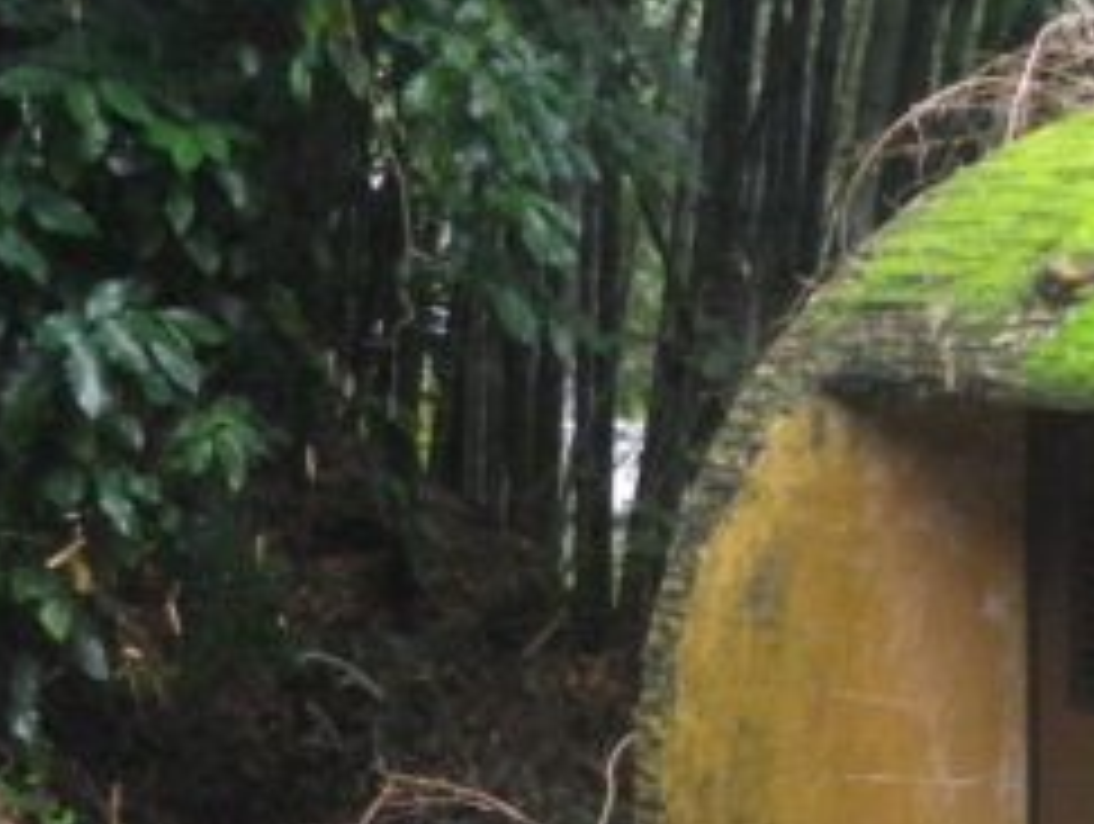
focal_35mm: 115
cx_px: 1531
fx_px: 3640
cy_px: 914
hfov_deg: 16.0
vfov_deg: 12.7
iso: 320
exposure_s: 1/60
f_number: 3.8
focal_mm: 6.2
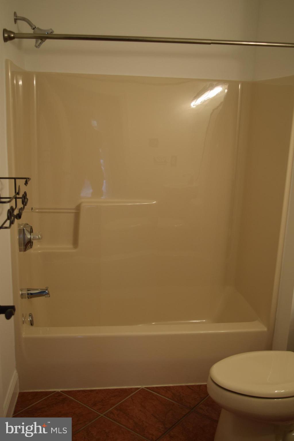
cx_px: 147
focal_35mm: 38
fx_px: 459
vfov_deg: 51.3
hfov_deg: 35.5
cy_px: 220
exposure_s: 1/80
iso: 400
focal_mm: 25
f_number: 4.5
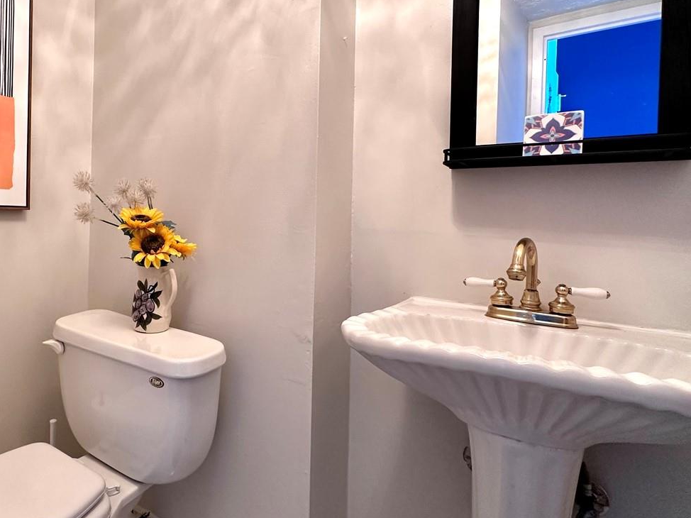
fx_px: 459
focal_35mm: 23
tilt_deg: -0.1
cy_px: 219
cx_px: 226
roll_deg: -0.4
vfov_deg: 58.6
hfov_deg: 71.6
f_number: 2.2
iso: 200
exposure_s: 1/60
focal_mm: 2.22
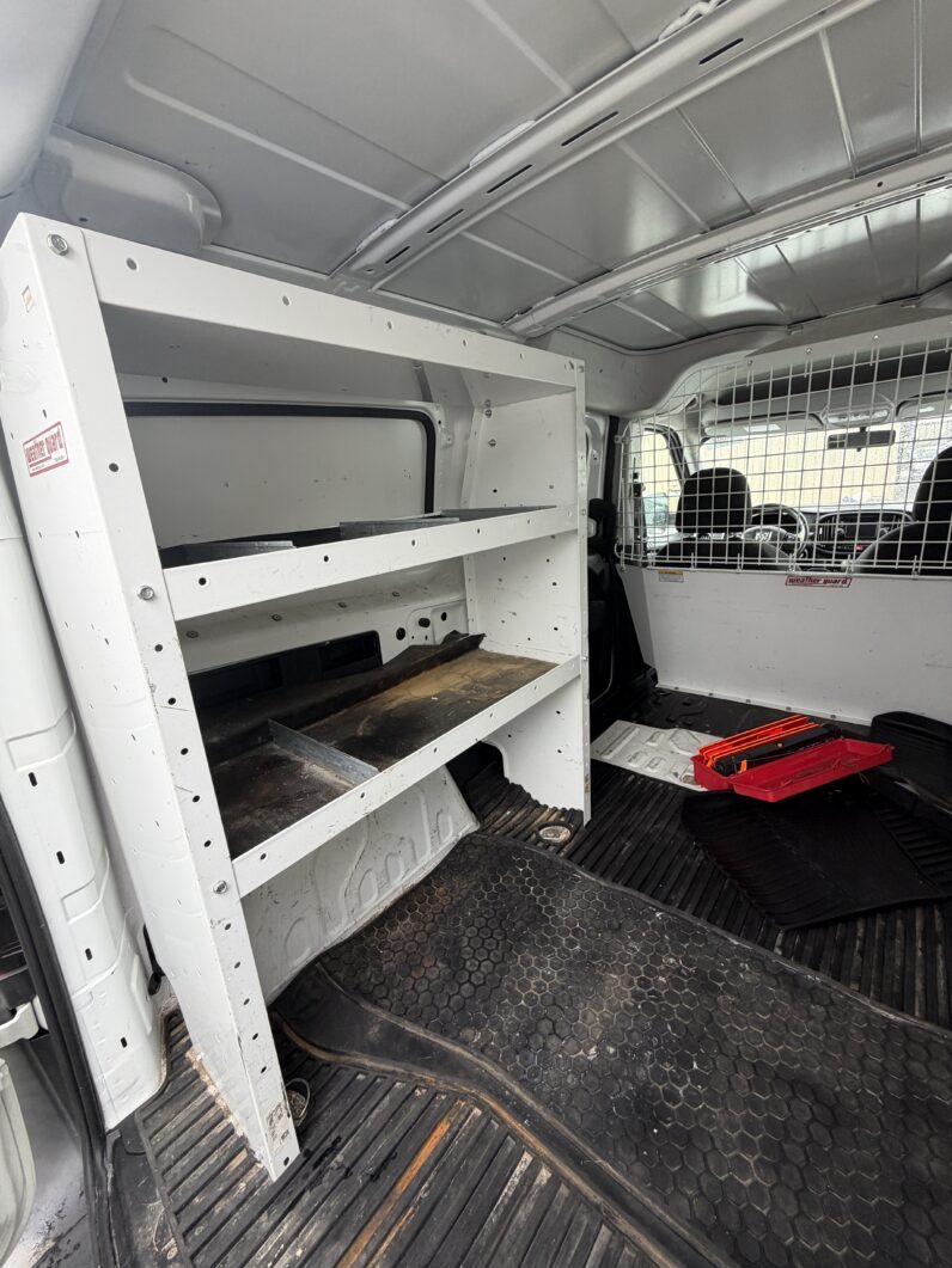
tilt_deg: -13.4
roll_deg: +5.5
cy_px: 634
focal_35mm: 14
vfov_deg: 102.1
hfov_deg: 85.7
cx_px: 476
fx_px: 513
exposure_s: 1/121
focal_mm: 2.22
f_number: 2.2
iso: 100
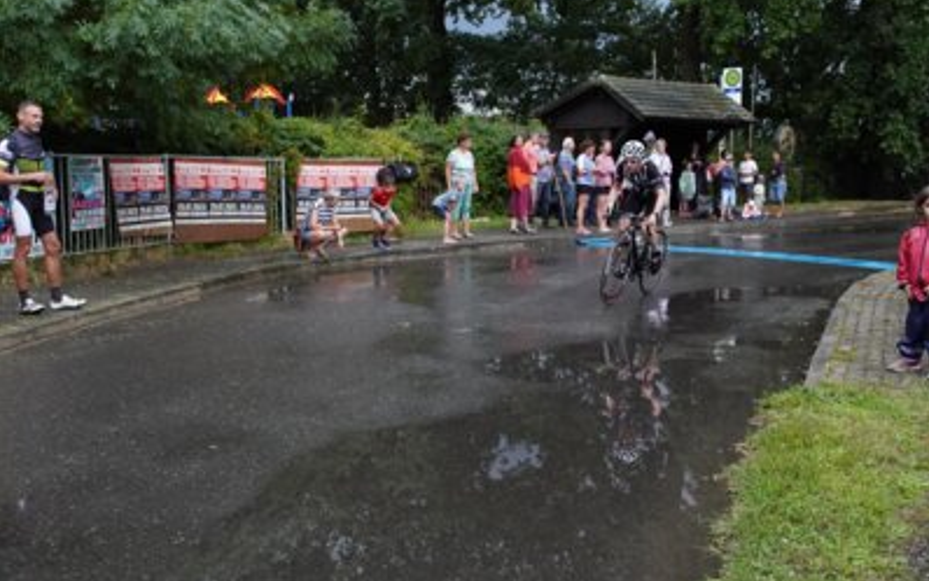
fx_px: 1013
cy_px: 279
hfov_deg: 49.3
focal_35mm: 40
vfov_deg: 32.0
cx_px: 464
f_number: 6.3
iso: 2500
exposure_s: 1/640
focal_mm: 26
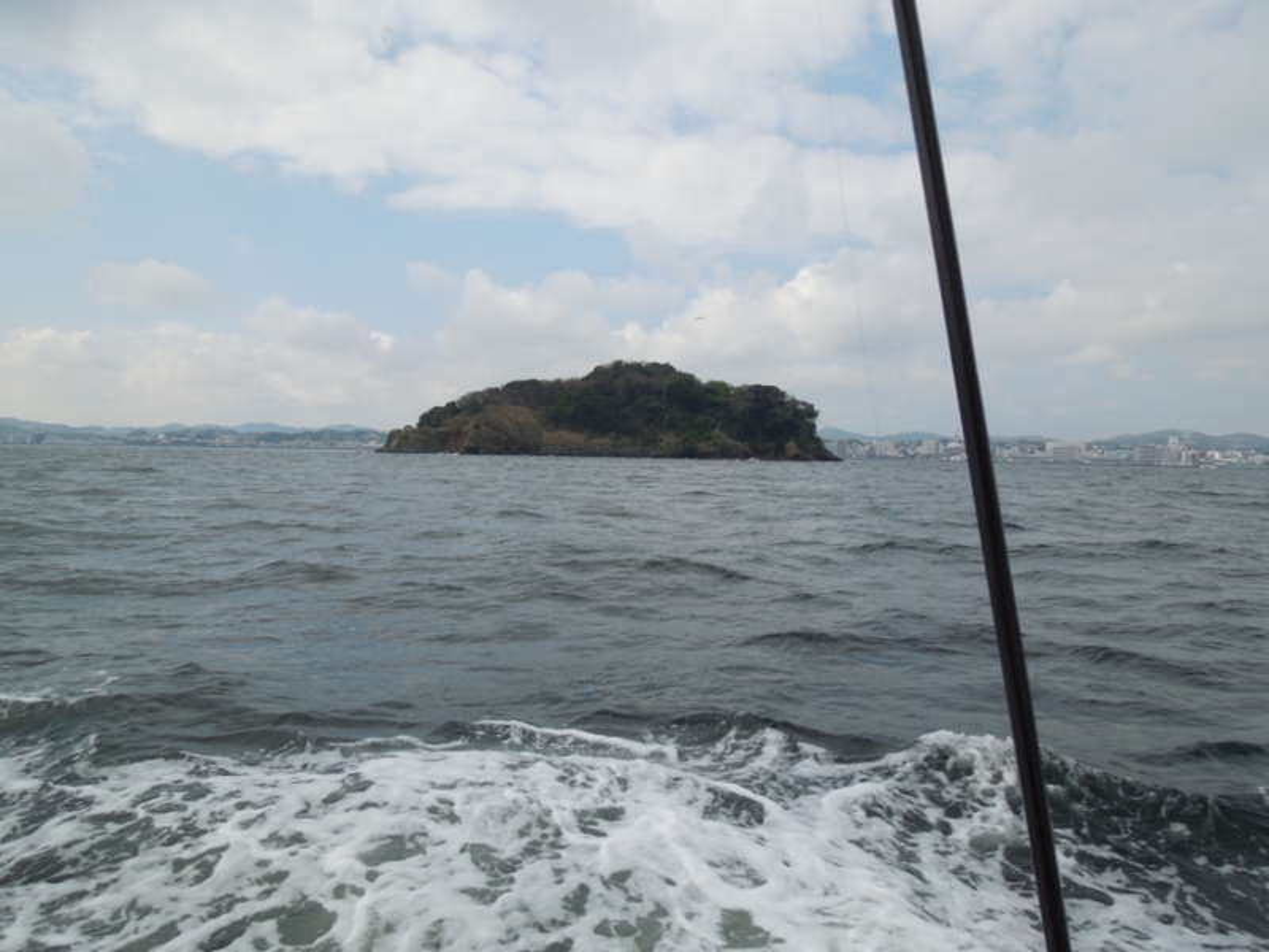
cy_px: 476
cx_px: 634
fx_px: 916
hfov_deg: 69.4
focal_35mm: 25
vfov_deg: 54.9
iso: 100
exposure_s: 1/400
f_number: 6.6
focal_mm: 4.5
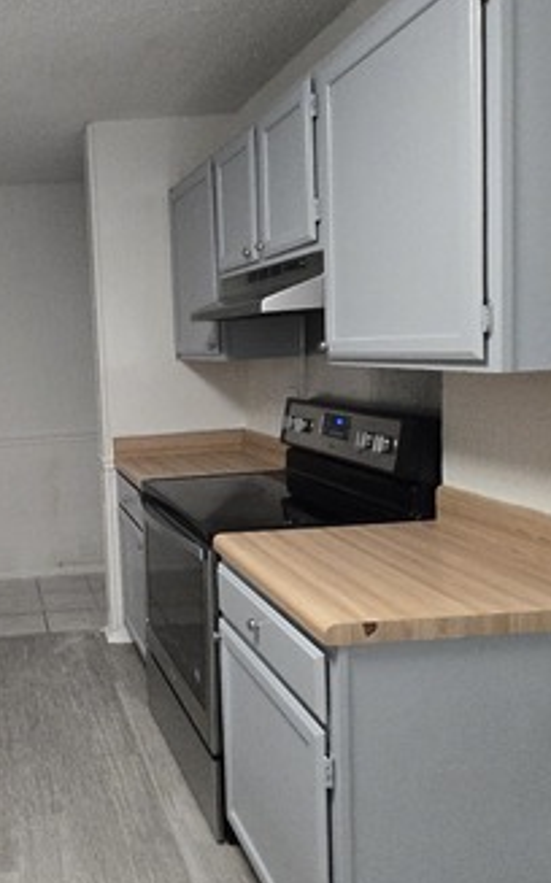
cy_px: 424
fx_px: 650
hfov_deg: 40.7
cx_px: 11
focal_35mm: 27
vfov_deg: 68.4
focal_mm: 1.7
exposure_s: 1/60
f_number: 2.2
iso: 640
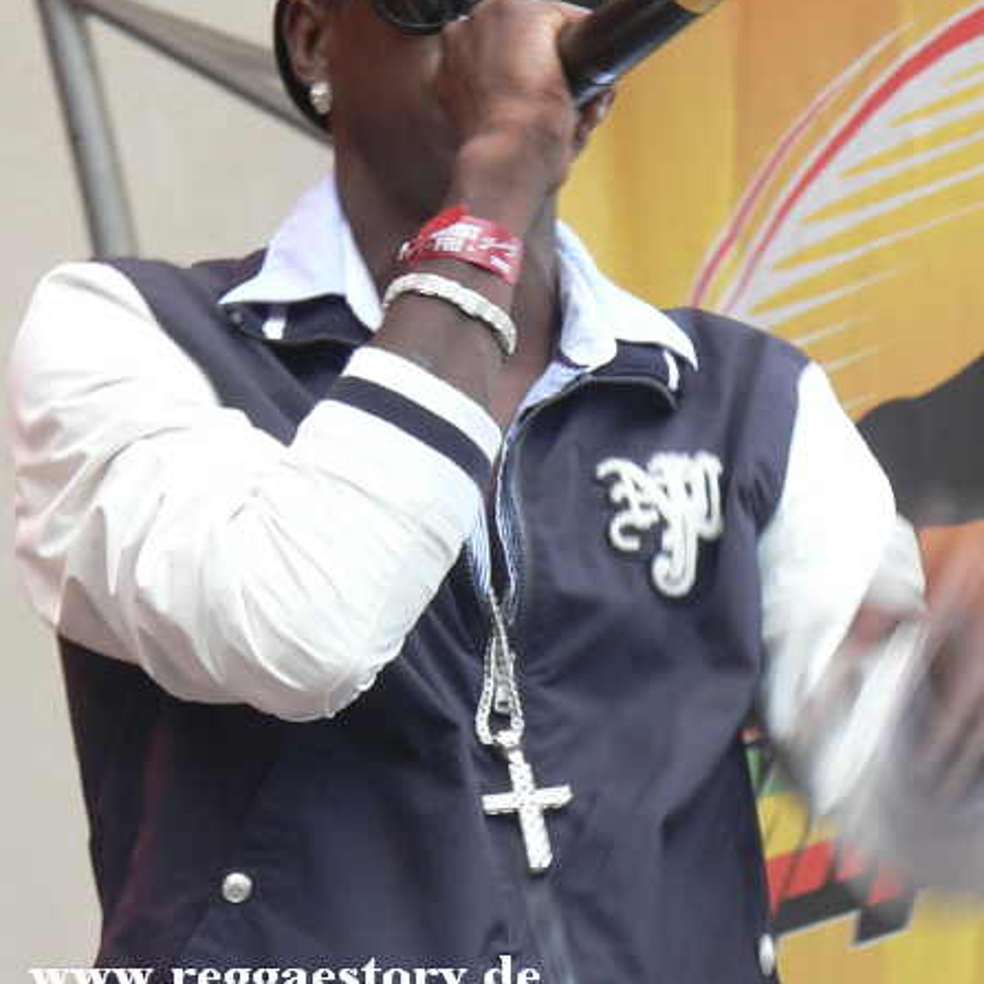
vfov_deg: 7.7
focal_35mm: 228
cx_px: 493
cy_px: 348
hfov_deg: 7.7
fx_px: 7333
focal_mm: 32.9
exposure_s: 1/30
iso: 100
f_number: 3.3
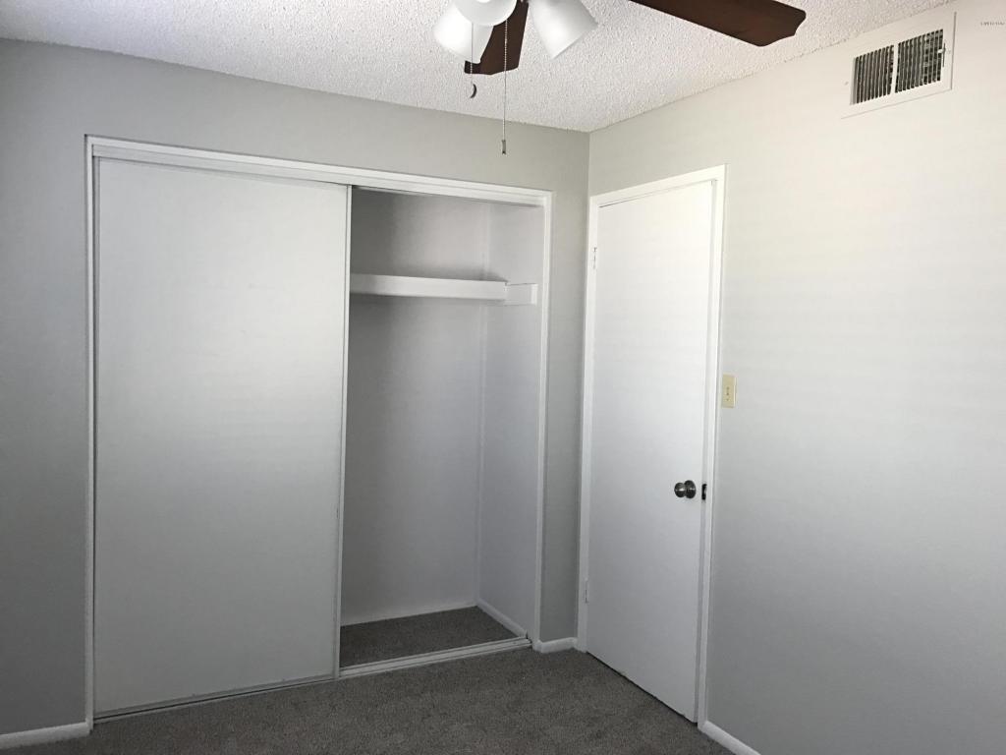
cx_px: 503
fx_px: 814
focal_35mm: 28
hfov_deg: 63.4
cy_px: 378
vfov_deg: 49.7
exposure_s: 1/30
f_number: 1.8
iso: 25
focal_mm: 3.99
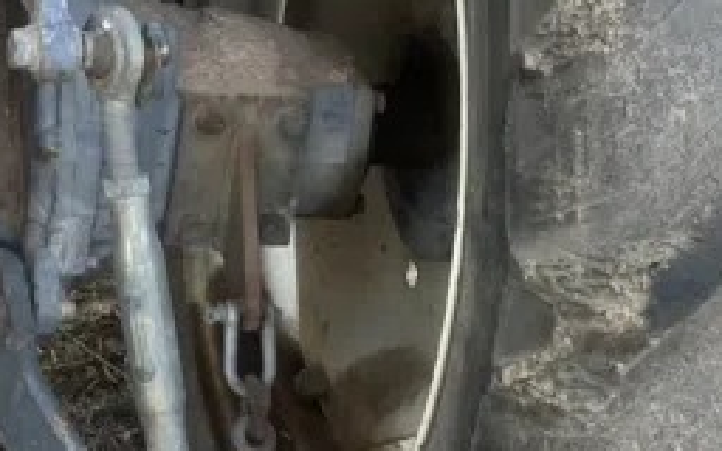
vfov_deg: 18.6
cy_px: 56
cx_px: -118
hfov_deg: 26.8
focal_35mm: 69
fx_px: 1358
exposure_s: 1/122
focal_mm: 5.1
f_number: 1.6
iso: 40
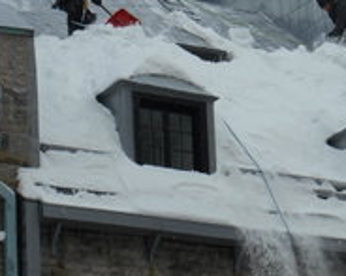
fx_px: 1996
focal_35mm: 195
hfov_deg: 9.9
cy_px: 83
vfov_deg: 7.9
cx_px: 158
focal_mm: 16.4
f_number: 4.9
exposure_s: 1/400
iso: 80
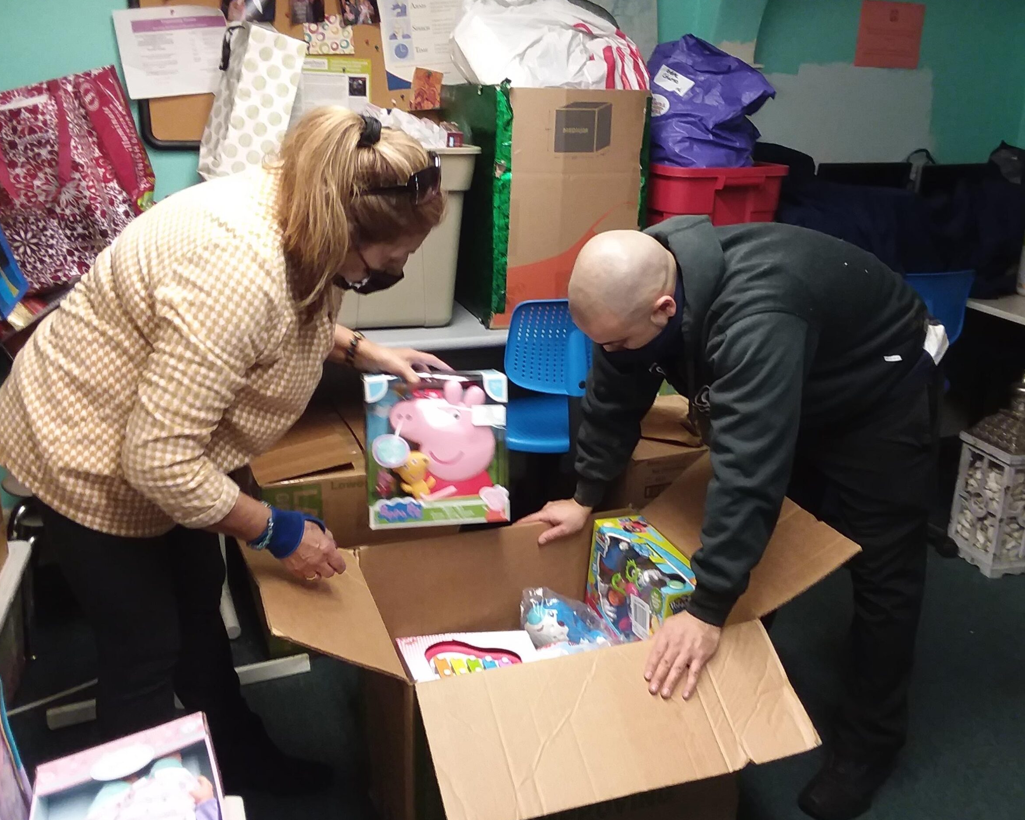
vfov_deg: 47.1
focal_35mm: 31
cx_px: 508
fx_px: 940
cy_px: 416
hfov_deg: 57.2
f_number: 1.9
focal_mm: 2.47
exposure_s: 1/30
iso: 160
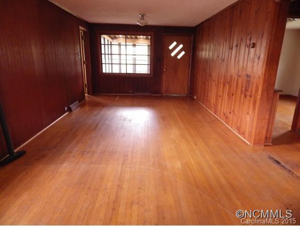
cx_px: 150
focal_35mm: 22
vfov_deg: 61.2
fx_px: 191
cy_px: 113
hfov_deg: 76.3
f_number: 3.1
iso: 640
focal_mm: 4
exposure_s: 1/45
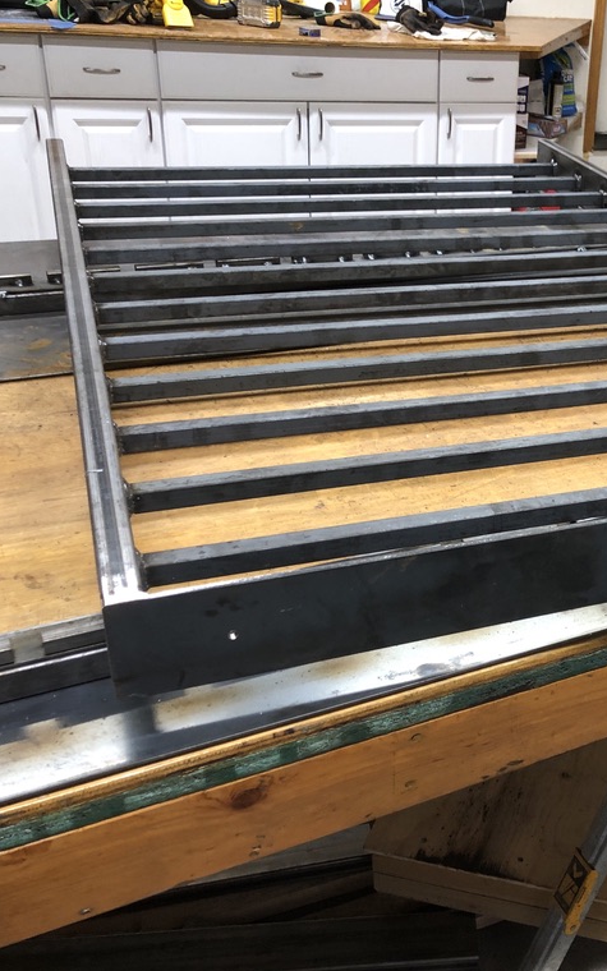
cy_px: 488
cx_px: 571
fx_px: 1059
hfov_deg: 30.3
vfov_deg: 49.3
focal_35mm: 40
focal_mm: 4
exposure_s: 1/24
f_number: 1.8
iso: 40
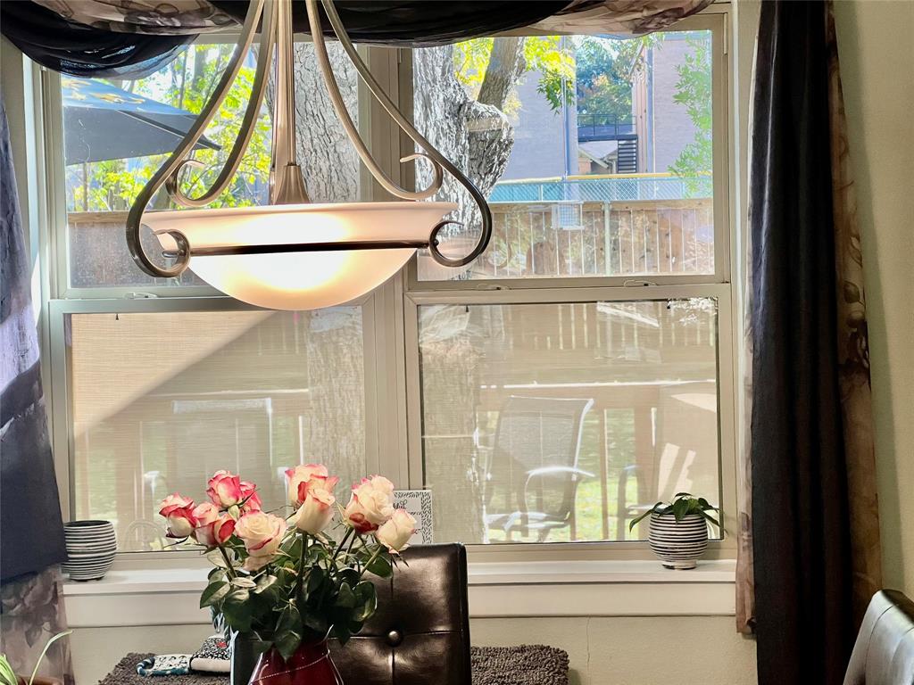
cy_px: 342
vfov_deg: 19.1
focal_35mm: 77
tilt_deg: -2.0
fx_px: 2033
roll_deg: +1.6
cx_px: 457
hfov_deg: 25.3
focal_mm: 9
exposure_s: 1/120
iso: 160
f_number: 2.8
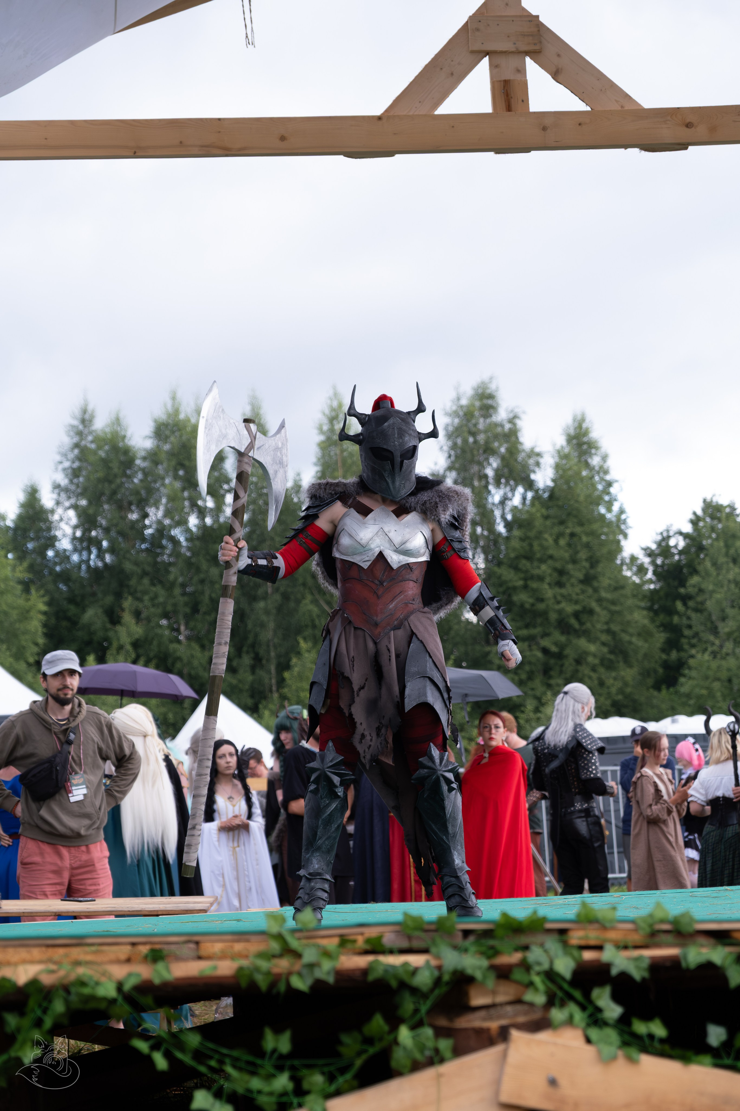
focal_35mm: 77
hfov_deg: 17.7
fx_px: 2374
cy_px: 556
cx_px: 370
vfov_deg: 26.3
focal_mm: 51.6
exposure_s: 1/800
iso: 800
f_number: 3.6
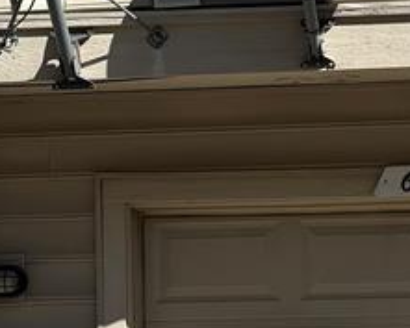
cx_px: 404
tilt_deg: +5.6
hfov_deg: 11.7
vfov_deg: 9.5
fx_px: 1979
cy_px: 180
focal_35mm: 163
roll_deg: +0.9
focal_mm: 6.86
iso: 100
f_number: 1.78
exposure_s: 1/8197
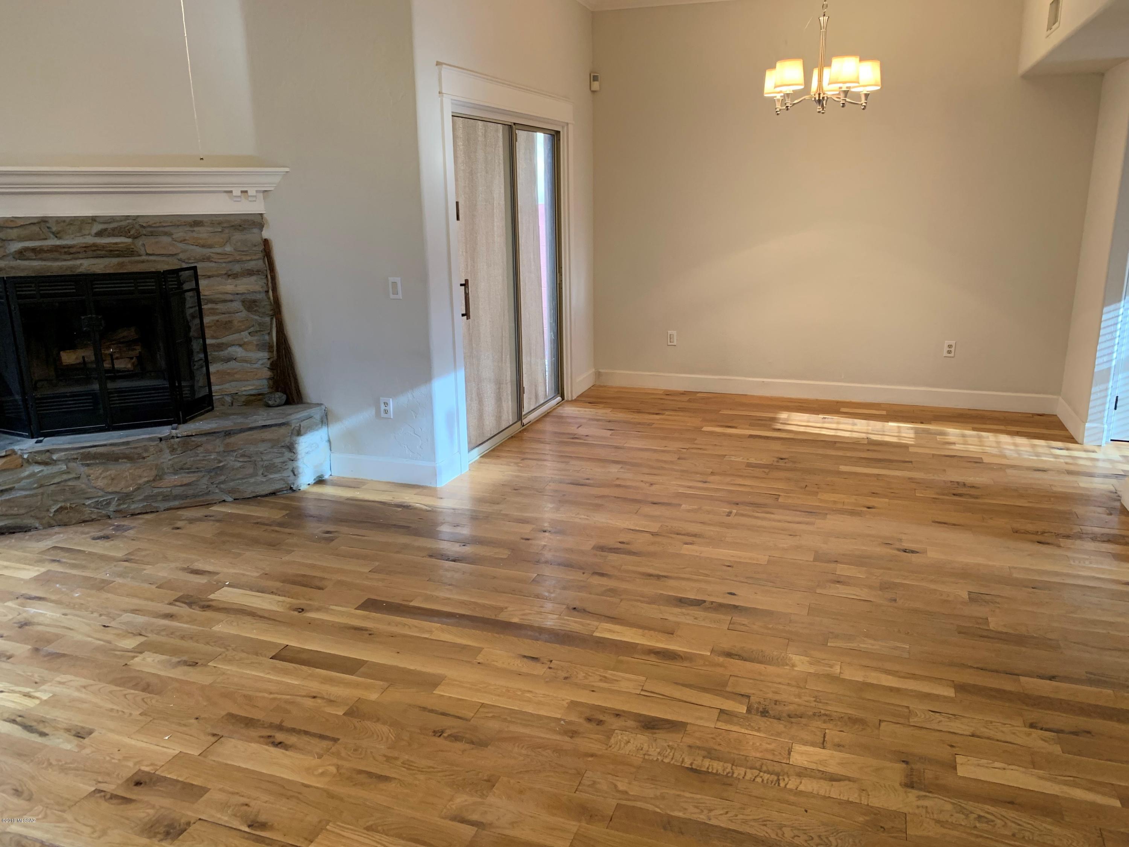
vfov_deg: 53.1
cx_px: 564
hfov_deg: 67.3
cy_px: 424
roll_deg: +1.0
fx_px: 848
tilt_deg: -14.0
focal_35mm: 26
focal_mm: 4.25
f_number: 1.8
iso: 160
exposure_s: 1/60
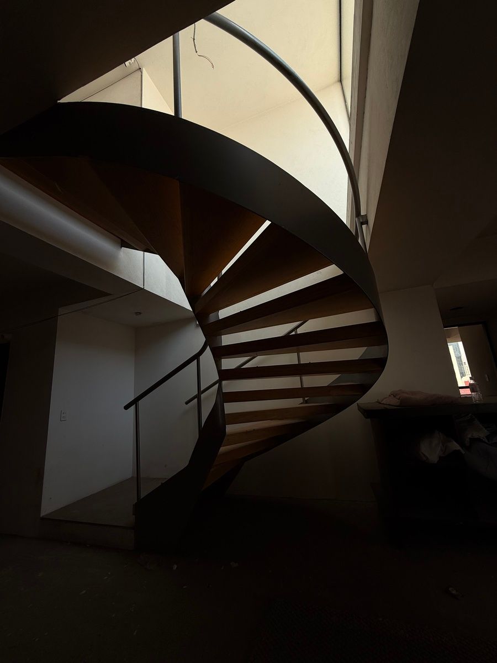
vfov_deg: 102.1
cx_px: 248
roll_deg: +4.5
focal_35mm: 14
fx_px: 268
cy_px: 332
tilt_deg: +13.8
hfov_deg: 85.7
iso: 64
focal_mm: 2.22
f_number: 2.2
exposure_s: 1/370
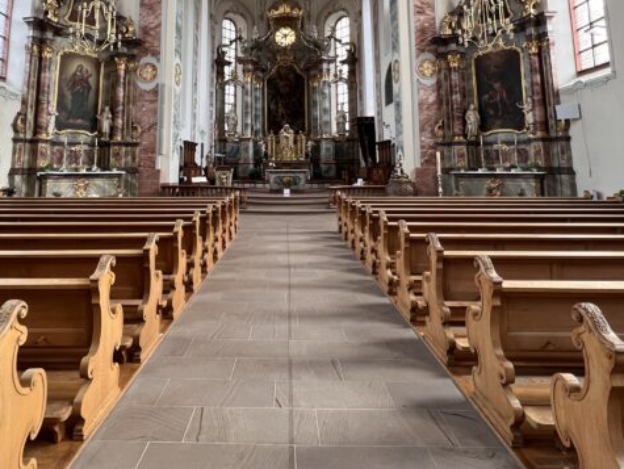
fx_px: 379
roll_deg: +0.4
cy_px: 113
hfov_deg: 78.6
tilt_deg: +8.2
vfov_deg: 59.8
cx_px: 276
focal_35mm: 21
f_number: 1.8
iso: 200
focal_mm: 1.57
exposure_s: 1/99
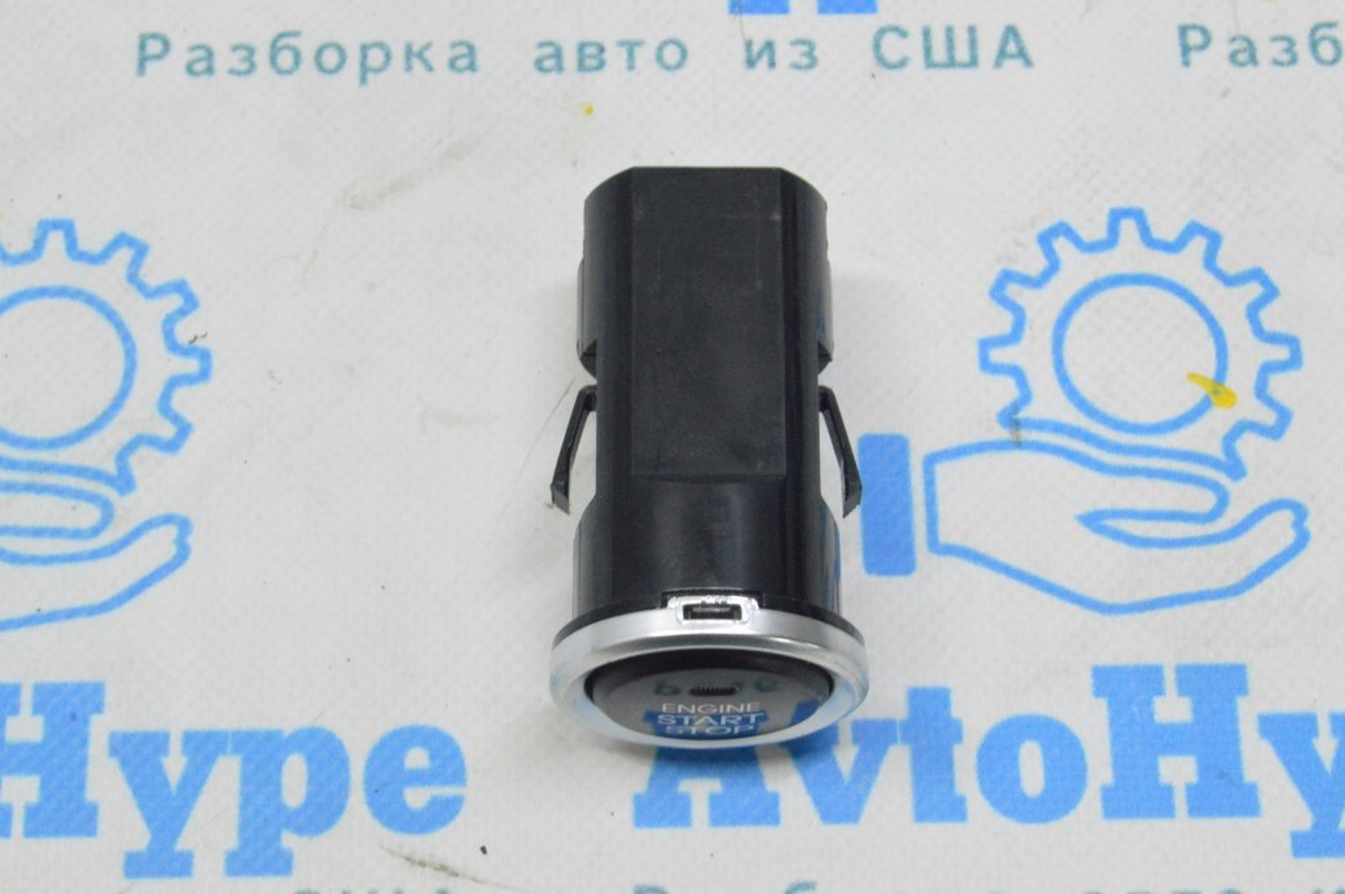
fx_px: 2688
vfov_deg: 18.9
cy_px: 447
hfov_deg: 28.1
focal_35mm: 72
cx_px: 672
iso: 6400
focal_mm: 48
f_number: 20
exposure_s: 1/20
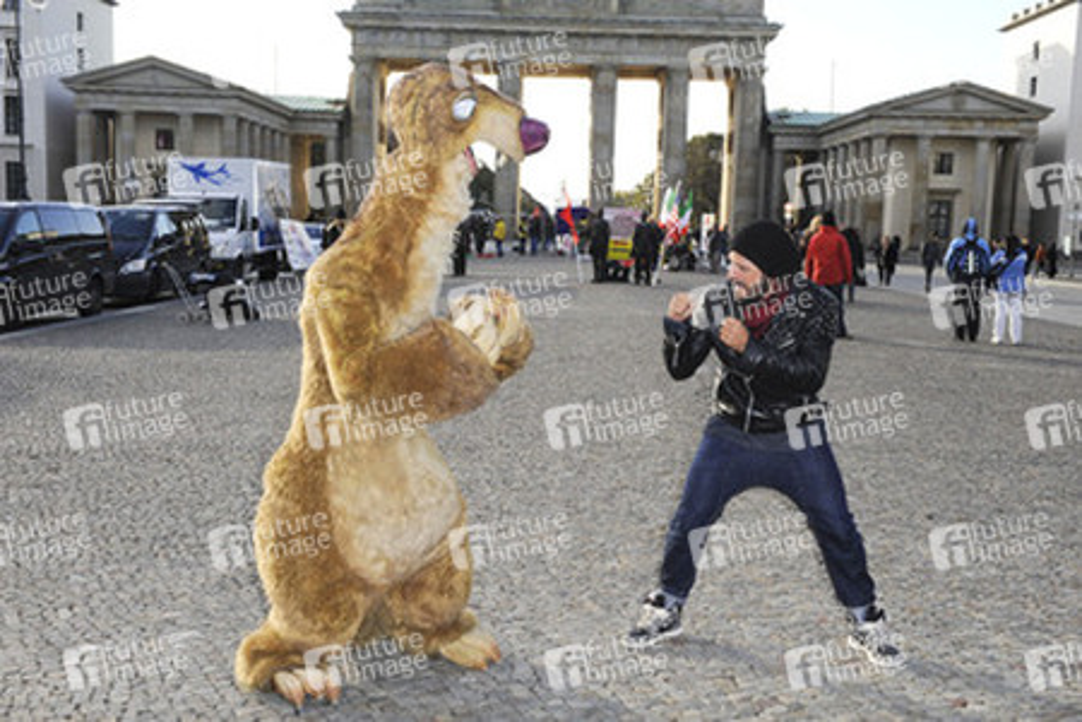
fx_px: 1443
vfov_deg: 28.1
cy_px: 361
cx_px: 541
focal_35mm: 48
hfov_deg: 41.1
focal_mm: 48
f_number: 11
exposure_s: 1/320
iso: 500
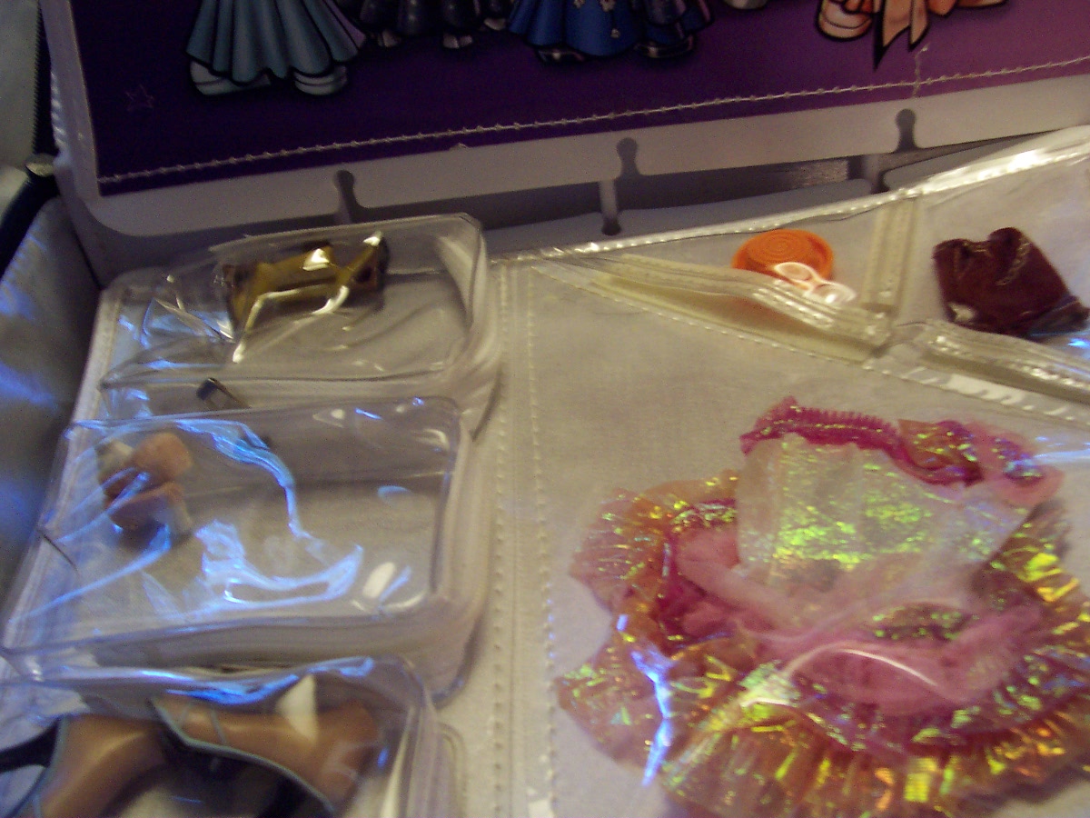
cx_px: 545
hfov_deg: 50.1
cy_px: 409
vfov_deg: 38.7
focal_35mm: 37
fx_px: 1165
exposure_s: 1/15
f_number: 2.8
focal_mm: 5.6
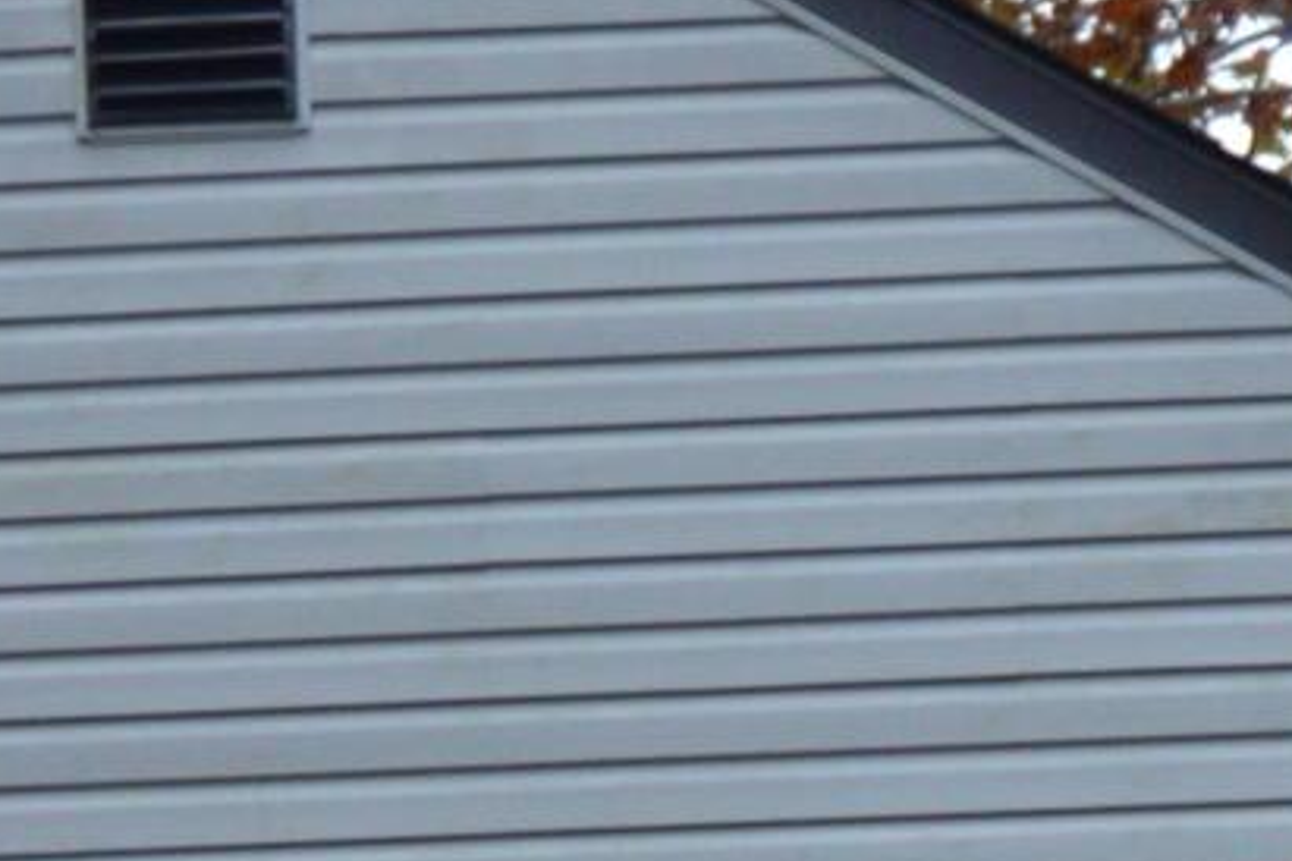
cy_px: 2055
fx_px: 13350
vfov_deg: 3.6
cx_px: 365
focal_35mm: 372
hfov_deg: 5.5
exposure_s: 1/60
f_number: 4.5
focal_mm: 34
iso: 560
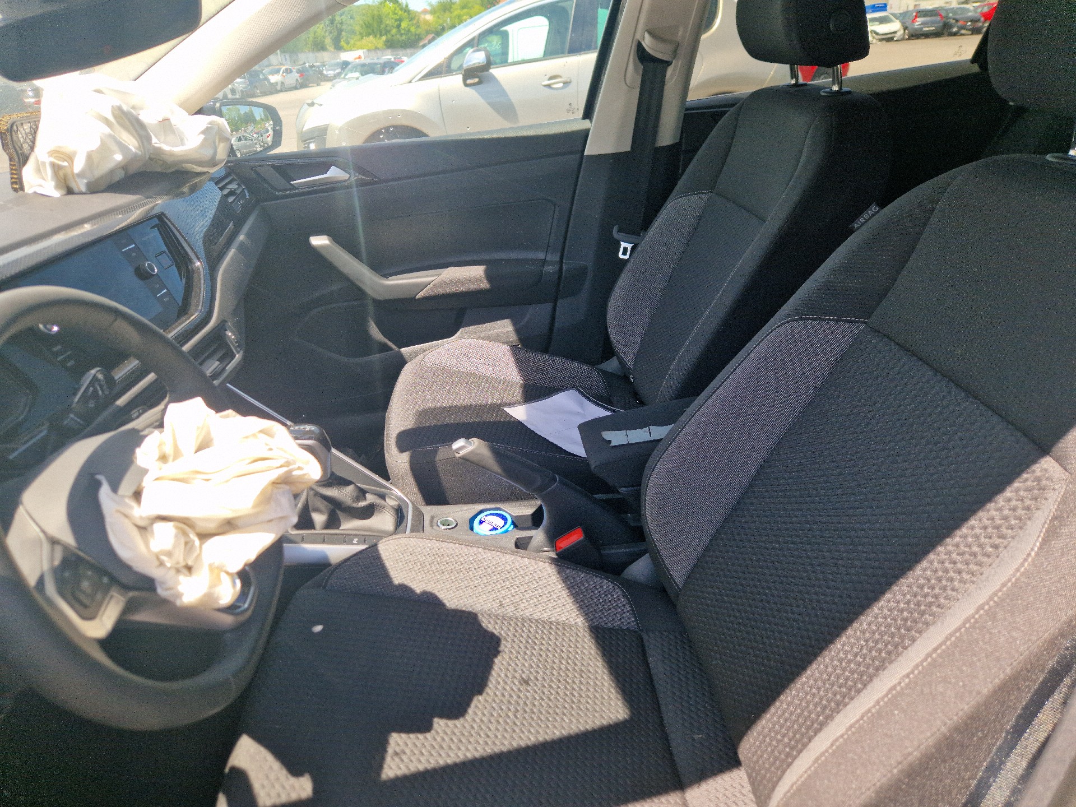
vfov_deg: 58.9
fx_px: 715
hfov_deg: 73.9
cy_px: 404
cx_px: 538
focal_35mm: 23
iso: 50
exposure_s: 1/312
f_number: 1.8
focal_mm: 5.4
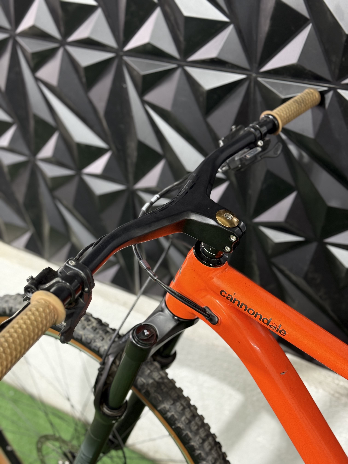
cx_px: 174
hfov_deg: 30.3
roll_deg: +1.7
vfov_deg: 39.7
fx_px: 643
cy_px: 232
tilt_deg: -29.5
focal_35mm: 48
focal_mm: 6.76
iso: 200
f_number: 1.78
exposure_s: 1/40
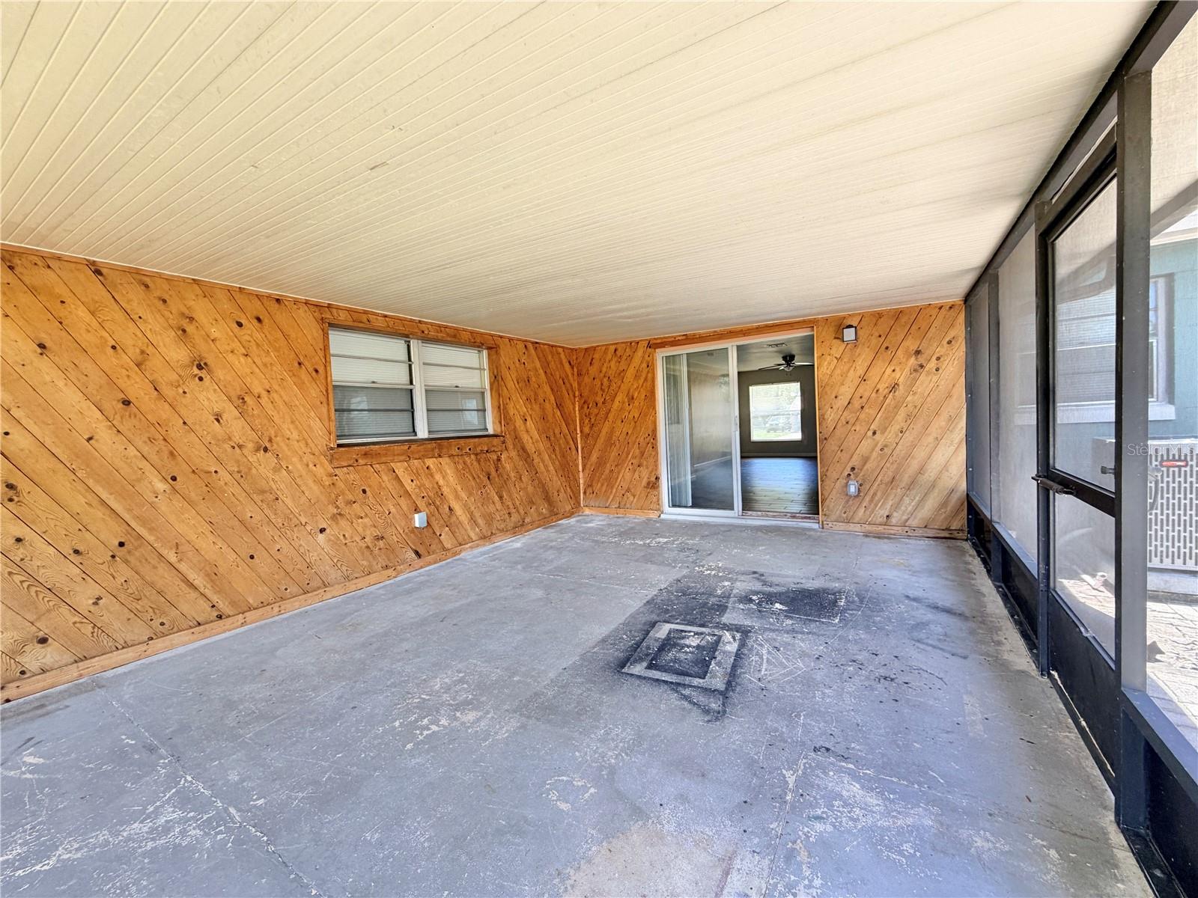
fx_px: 485
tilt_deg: -2.9
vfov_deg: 85.7
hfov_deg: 102.1
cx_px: 599
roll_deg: +2.1
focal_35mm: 14
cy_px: 449
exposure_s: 1/121
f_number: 2.2
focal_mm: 2.22
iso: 100
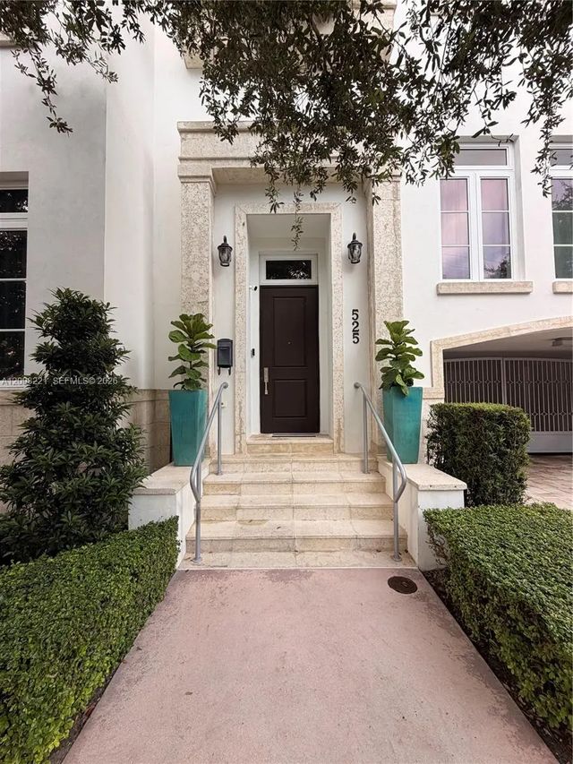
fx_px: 309
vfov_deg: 102.1
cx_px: 286
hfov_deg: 85.7
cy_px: 382
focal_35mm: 14
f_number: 2.2
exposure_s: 1/121
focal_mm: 2.22
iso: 64
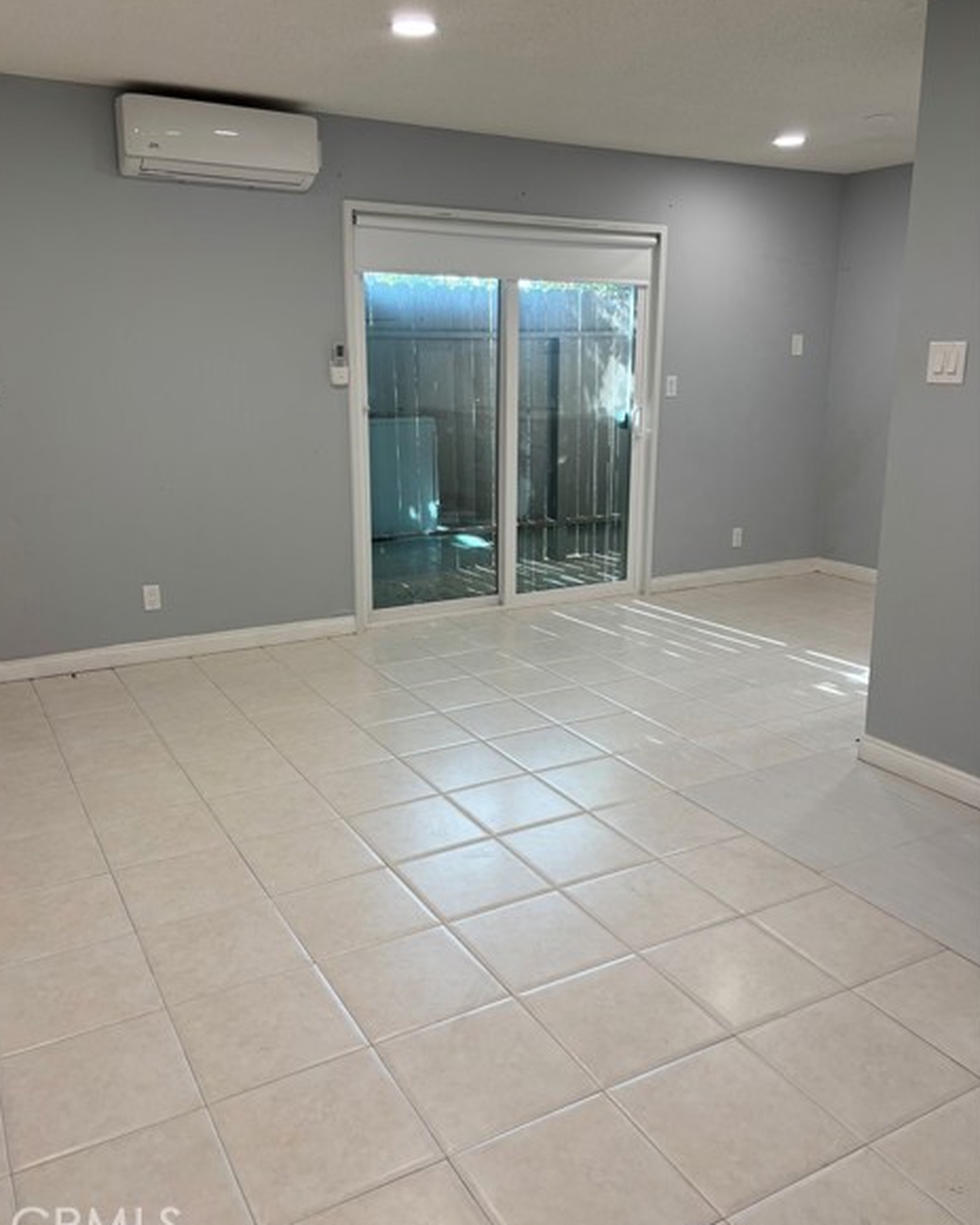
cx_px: 479
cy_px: 581
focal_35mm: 28
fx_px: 1015
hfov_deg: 51.5
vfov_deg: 62.2
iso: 64
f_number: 1.6
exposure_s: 1/120
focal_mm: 5.96
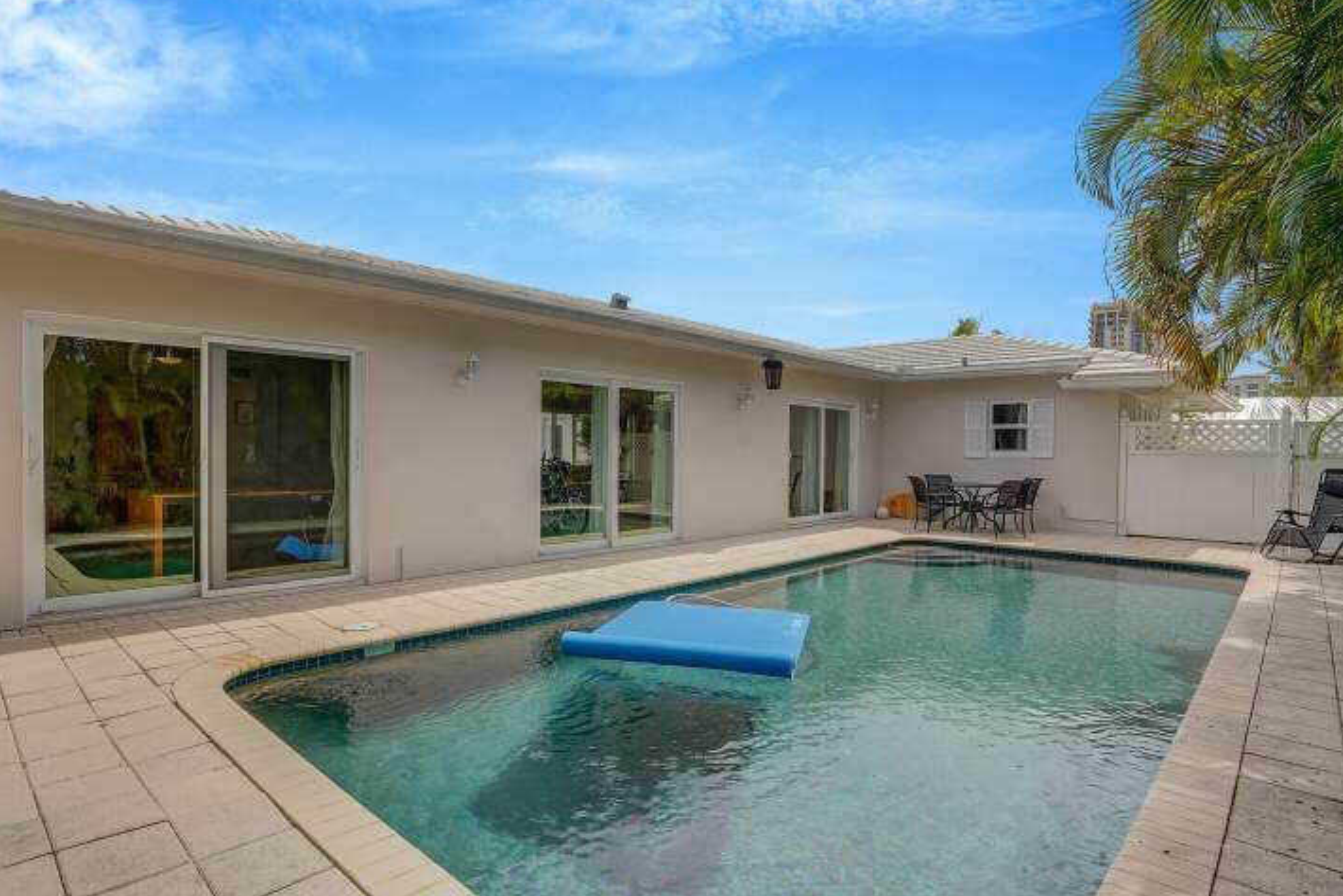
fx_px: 671
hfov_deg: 89.7
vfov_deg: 67.4
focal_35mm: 18
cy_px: 462
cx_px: 601
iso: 800
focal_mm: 16
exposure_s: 1/1600
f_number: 8
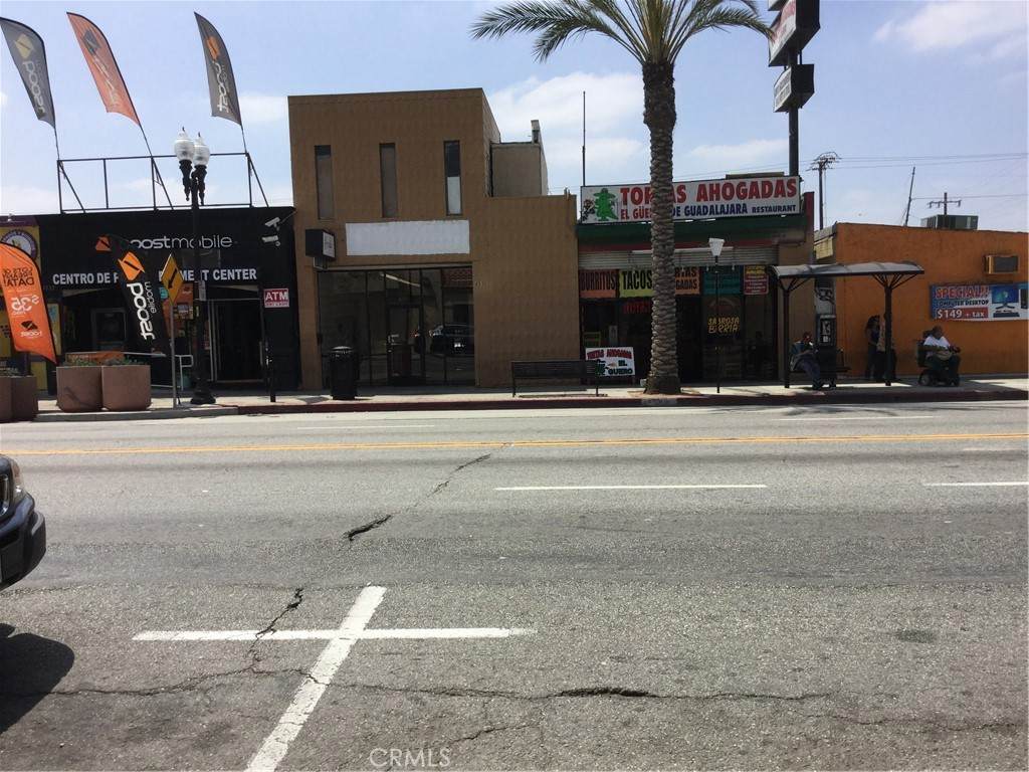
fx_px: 922
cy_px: 386
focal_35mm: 31
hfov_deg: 58.4
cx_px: 514
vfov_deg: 45.4
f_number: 2.4
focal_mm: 3.3
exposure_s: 1/1698
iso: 25
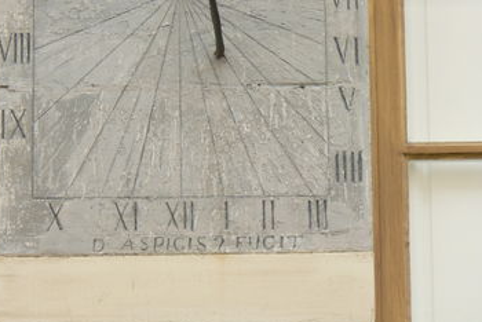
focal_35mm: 425
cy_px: 77
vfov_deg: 3.2
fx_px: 5695
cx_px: 165
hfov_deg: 4.8
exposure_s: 1/100
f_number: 4
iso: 64
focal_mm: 50.1
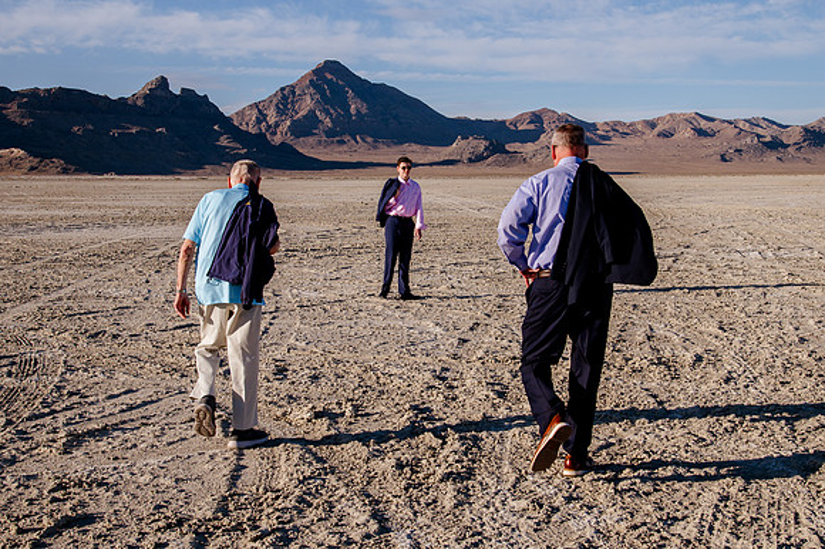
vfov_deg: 26.7
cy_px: 263
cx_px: 405
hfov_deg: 39.2
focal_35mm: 51
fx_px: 1158
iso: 200
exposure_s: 1/320
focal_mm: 40
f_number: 11
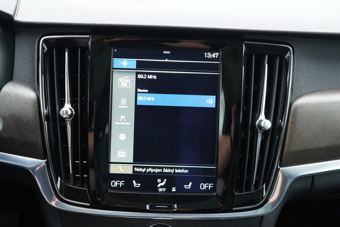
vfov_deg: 36.9
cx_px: 170
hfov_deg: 53.1
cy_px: 114
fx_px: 340
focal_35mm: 36
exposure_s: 1/40
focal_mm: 24
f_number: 2.8
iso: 500
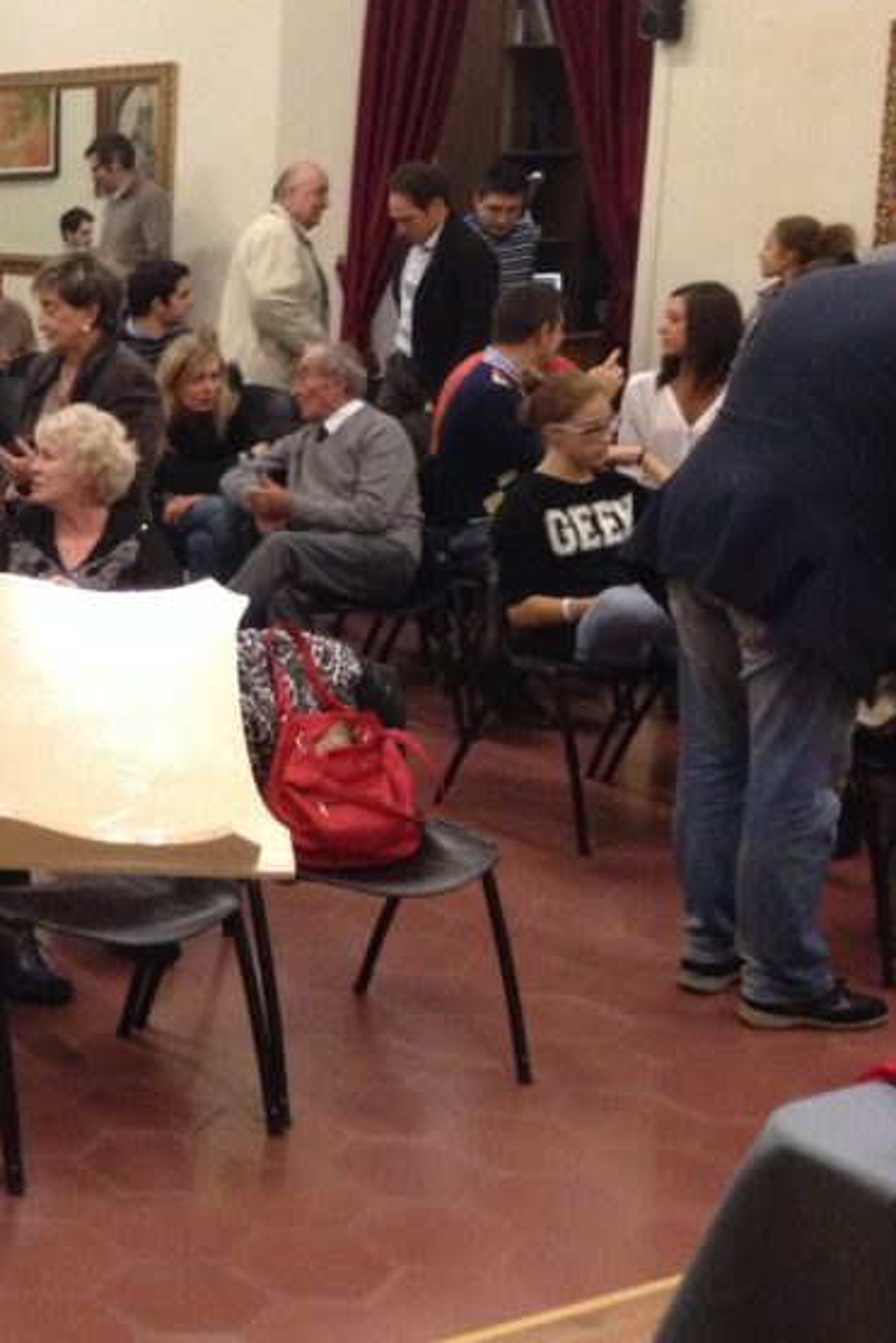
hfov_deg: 18.7
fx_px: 2500
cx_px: -309
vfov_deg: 30.1
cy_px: 647
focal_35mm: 67
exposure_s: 1/20
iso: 400
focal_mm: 4.28
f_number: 2.4
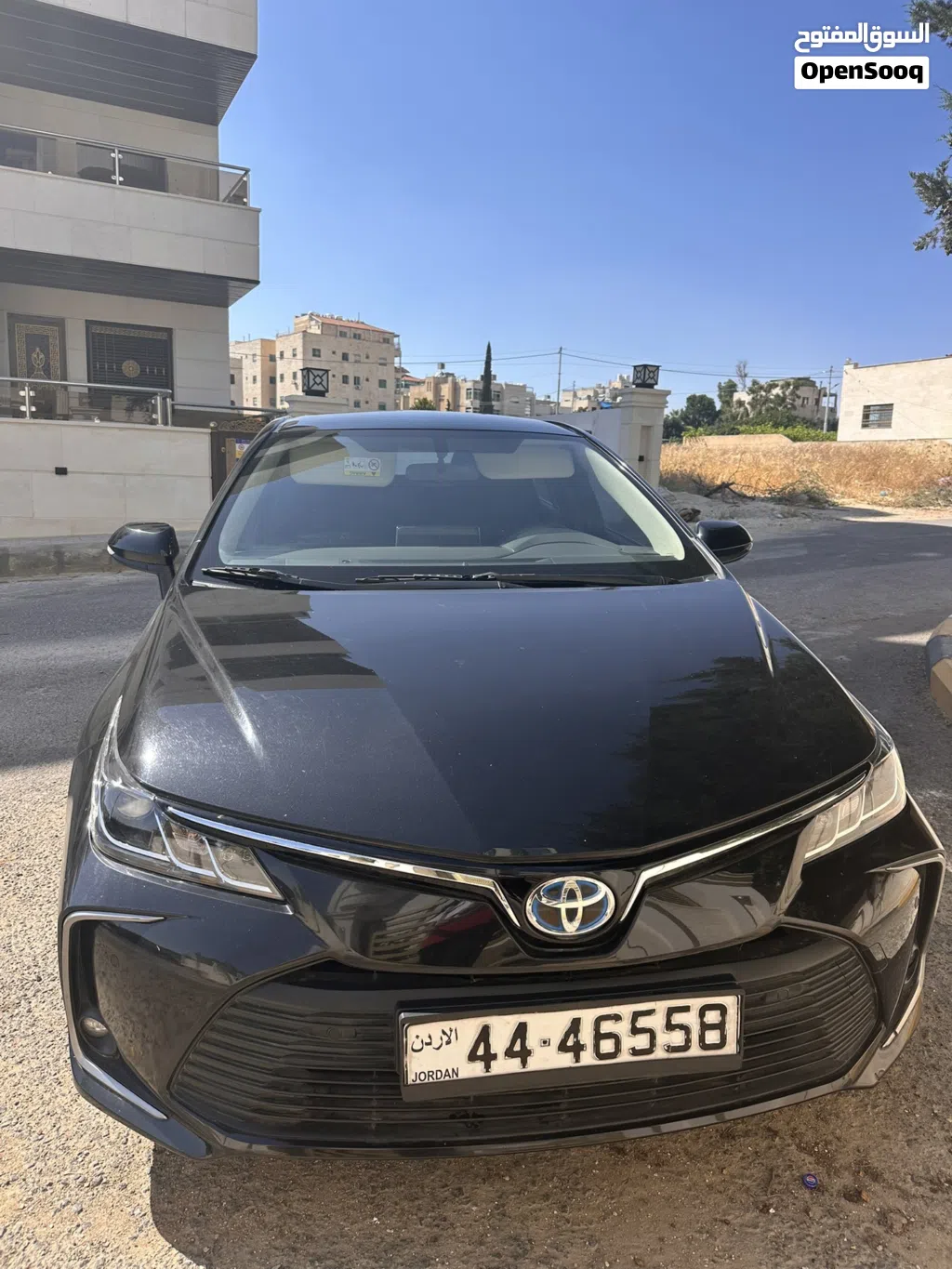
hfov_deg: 56.8
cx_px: 476
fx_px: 880
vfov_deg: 71.6
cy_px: 634
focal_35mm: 24
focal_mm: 6.86
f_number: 1.78
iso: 80
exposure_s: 1/3472
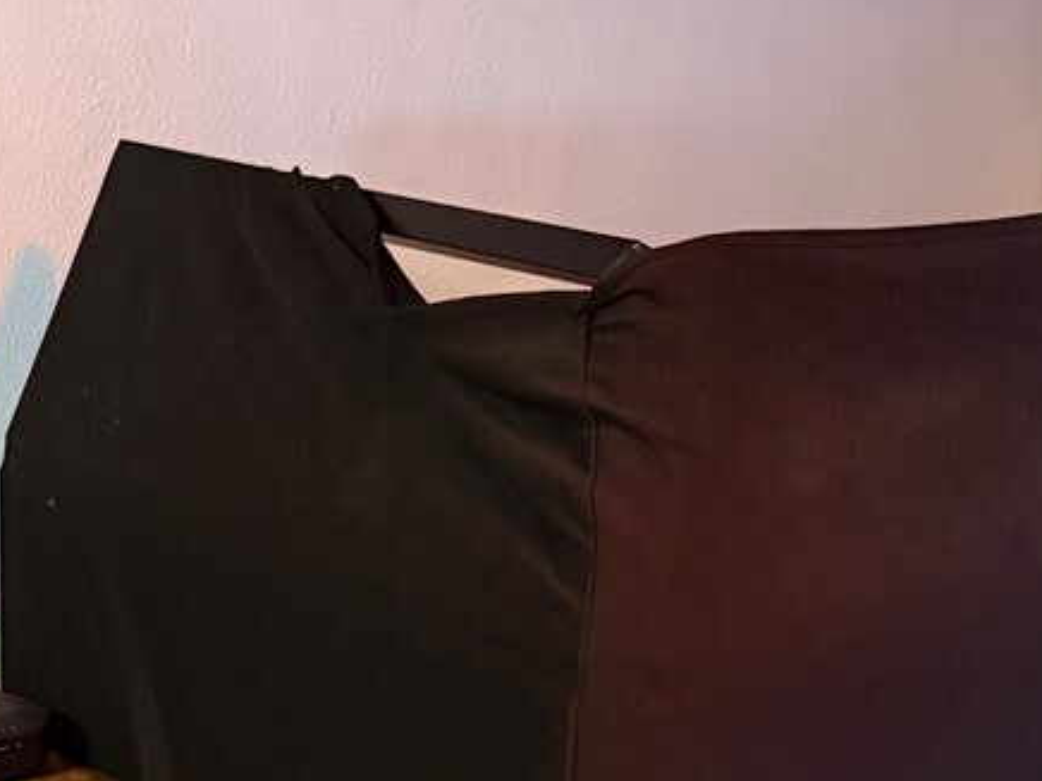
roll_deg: -2.1
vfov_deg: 15.8
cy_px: 1051
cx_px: 196
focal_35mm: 88
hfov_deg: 21.9
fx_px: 2649
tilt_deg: -24.2
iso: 1000
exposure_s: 1/30
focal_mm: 6.76
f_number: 1.78
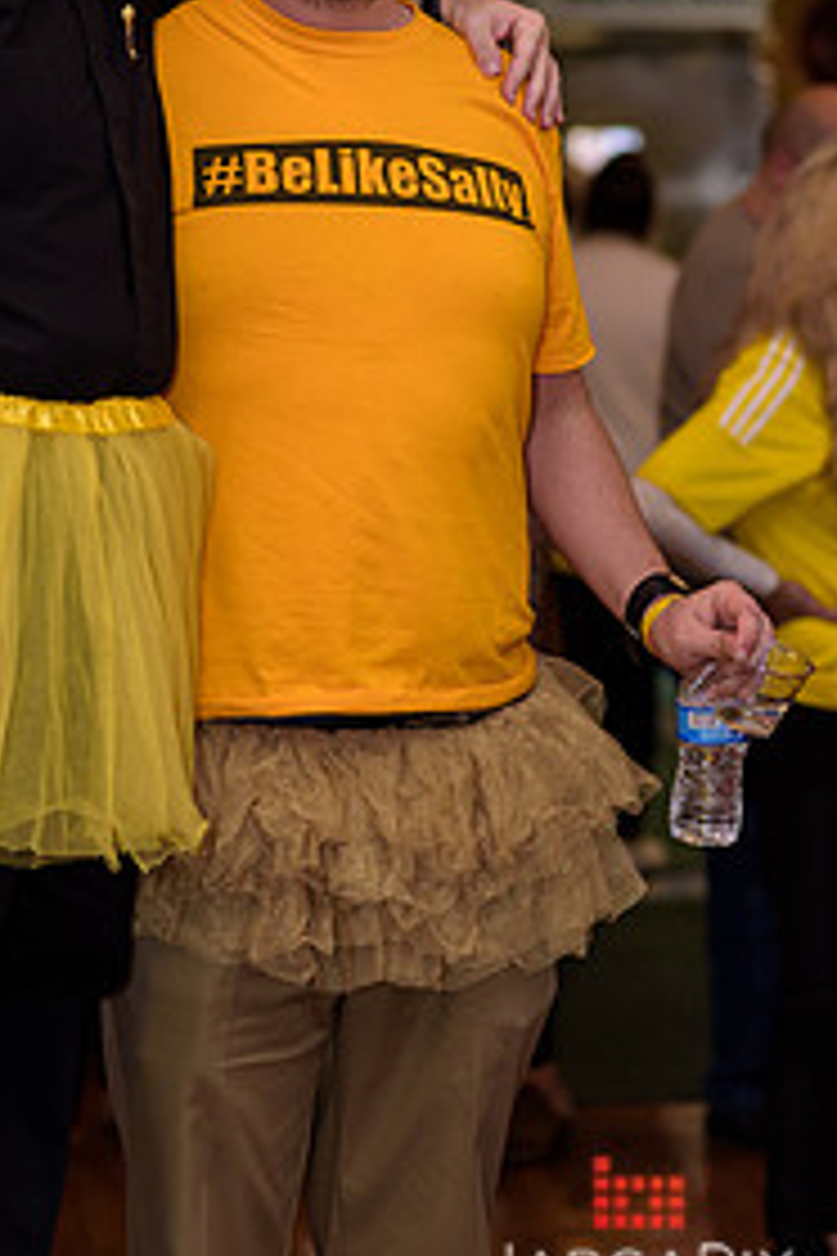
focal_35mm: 137
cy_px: 374
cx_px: 234
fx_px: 4778
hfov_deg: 10.0
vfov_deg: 14.9
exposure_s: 1/200
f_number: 2.5
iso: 320
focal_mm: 85
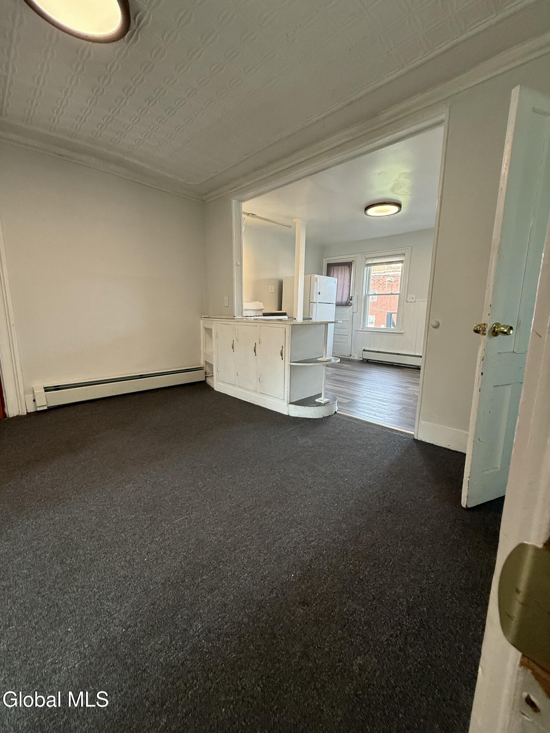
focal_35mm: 14
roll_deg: +0.2
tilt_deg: -10.3
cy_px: 366
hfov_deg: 85.7
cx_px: 275
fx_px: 297
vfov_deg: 102.1
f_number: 2.2
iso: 250
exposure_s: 1/120
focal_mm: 2.22
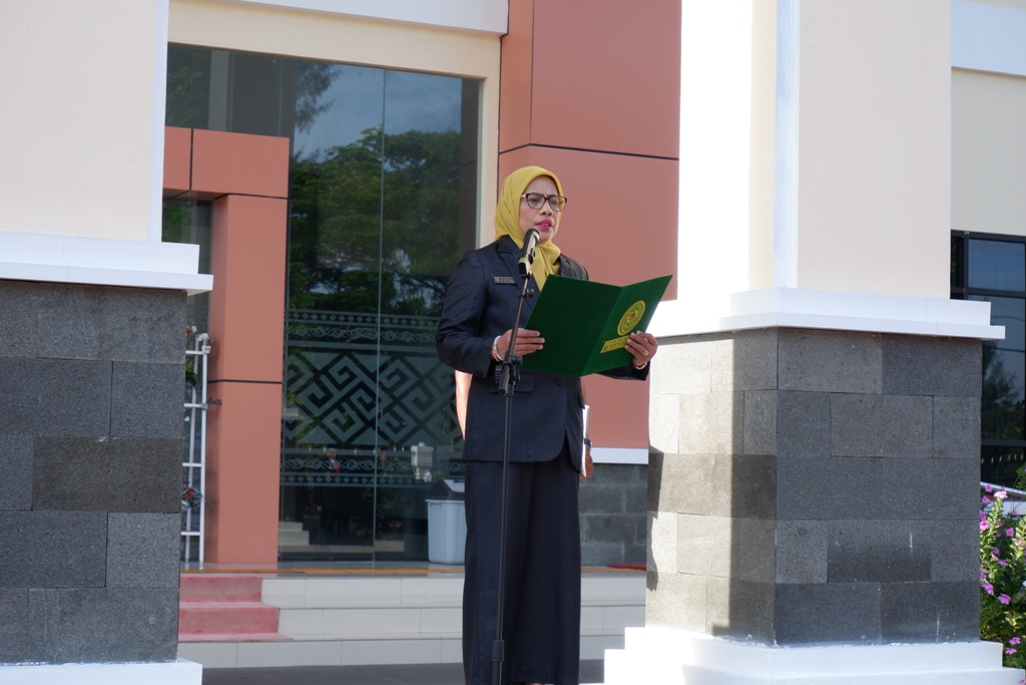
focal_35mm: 66
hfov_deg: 30.5
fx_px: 1881
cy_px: 342
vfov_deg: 20.6
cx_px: 513
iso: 200
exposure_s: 1/240
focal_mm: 44.5
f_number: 5.6
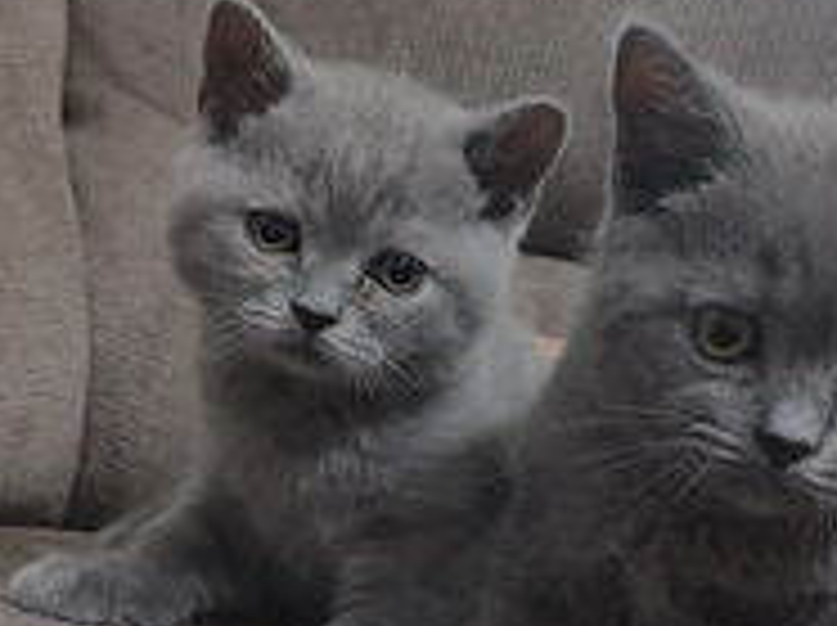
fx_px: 1401
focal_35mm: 58
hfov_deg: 33.2
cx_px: 486
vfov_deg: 24.9
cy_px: 471
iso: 200
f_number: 1.8
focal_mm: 6.06
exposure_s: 1/45
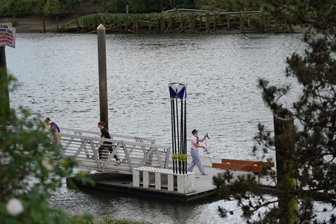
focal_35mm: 103
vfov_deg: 13.3
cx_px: 173
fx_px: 961
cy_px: 120
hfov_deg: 19.8
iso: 100
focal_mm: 93
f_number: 4.5
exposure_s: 1/640
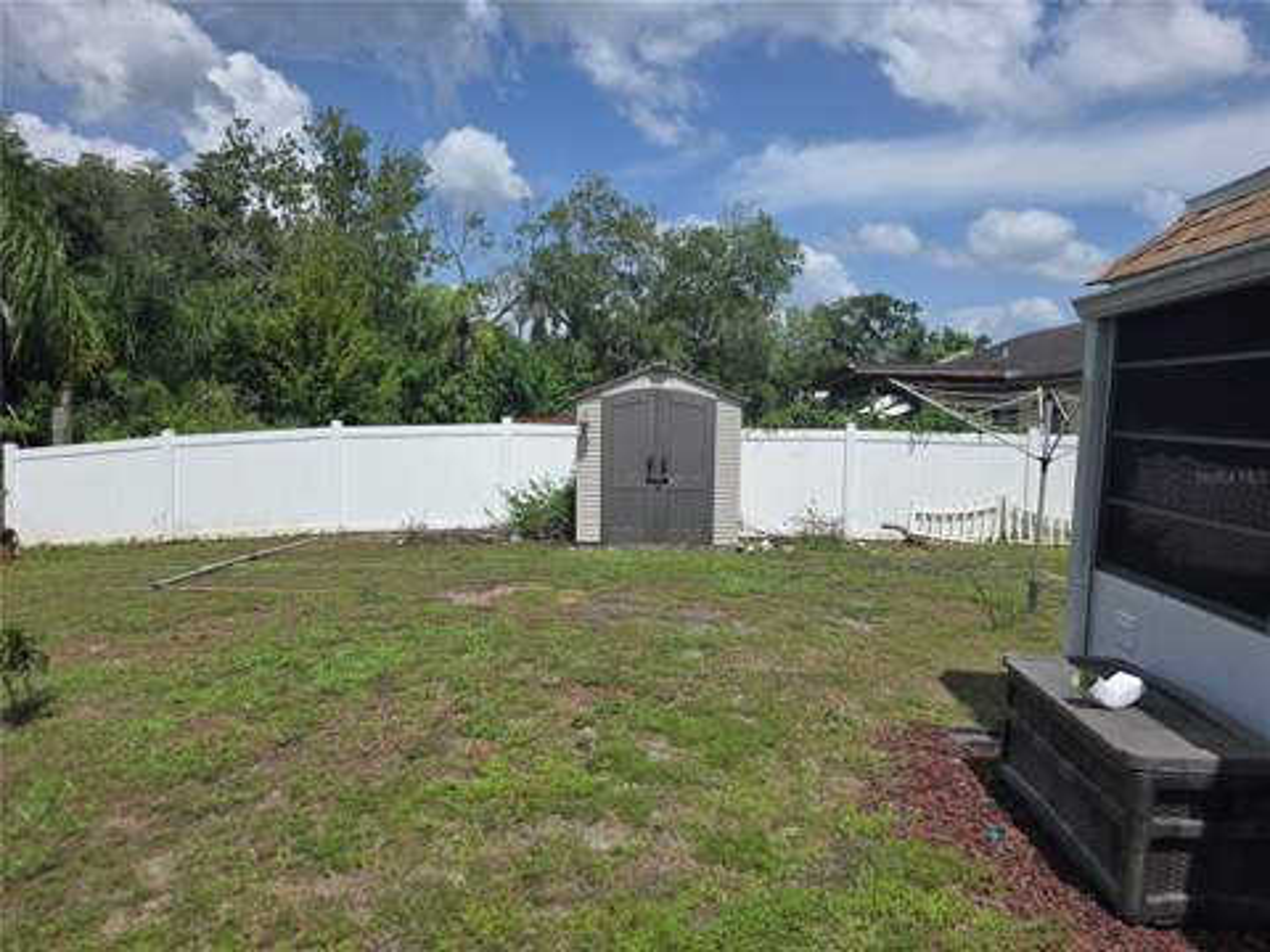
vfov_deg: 58.9
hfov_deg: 73.9
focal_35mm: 23
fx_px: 844
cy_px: 476
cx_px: 635
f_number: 1.7
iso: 12
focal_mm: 6.3
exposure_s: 1/1380
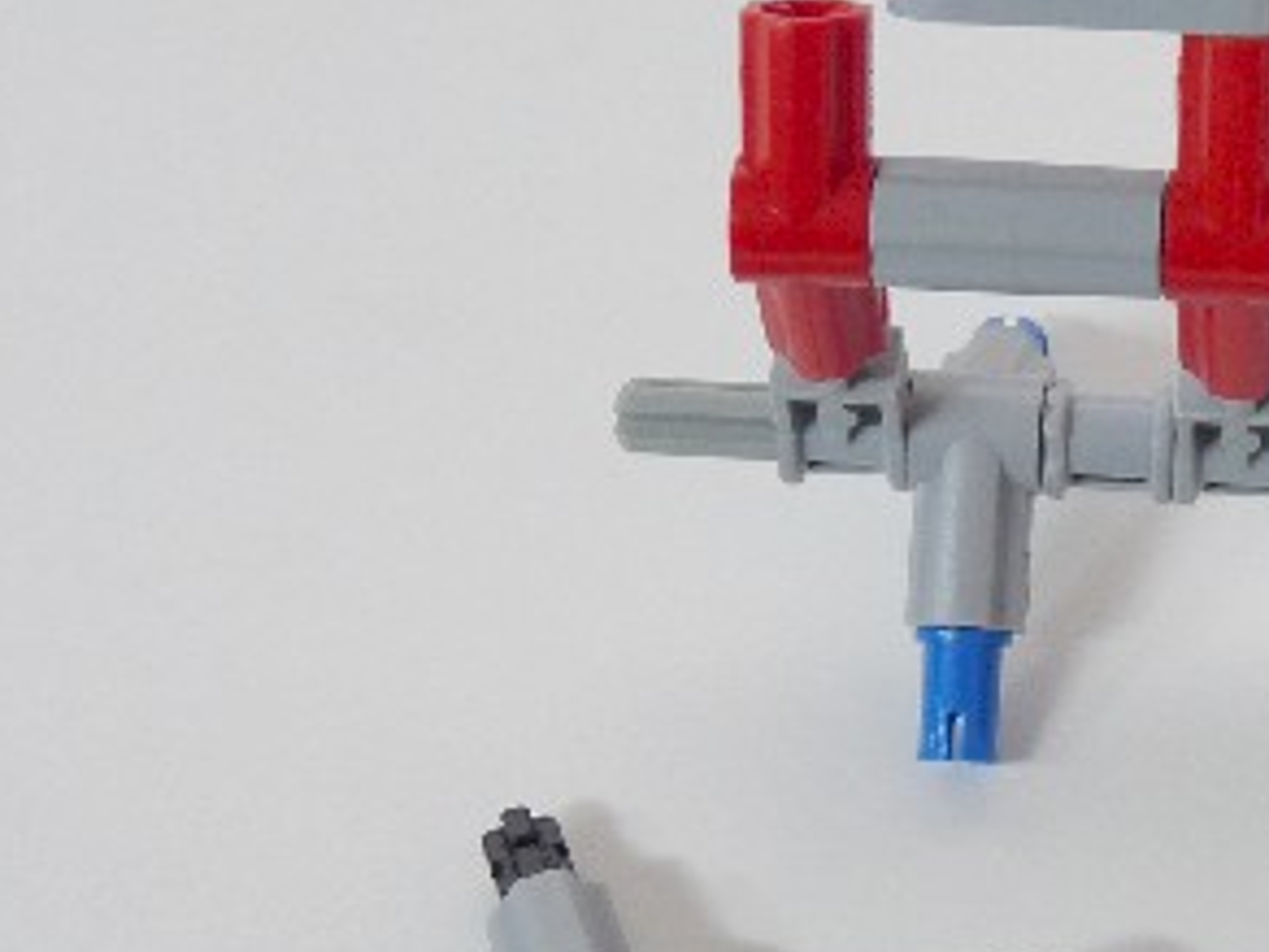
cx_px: 1334
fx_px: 4216
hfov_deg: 16.7
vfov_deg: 12.9
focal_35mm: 115
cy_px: 569
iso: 100
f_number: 3
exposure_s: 1/13
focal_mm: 7.4
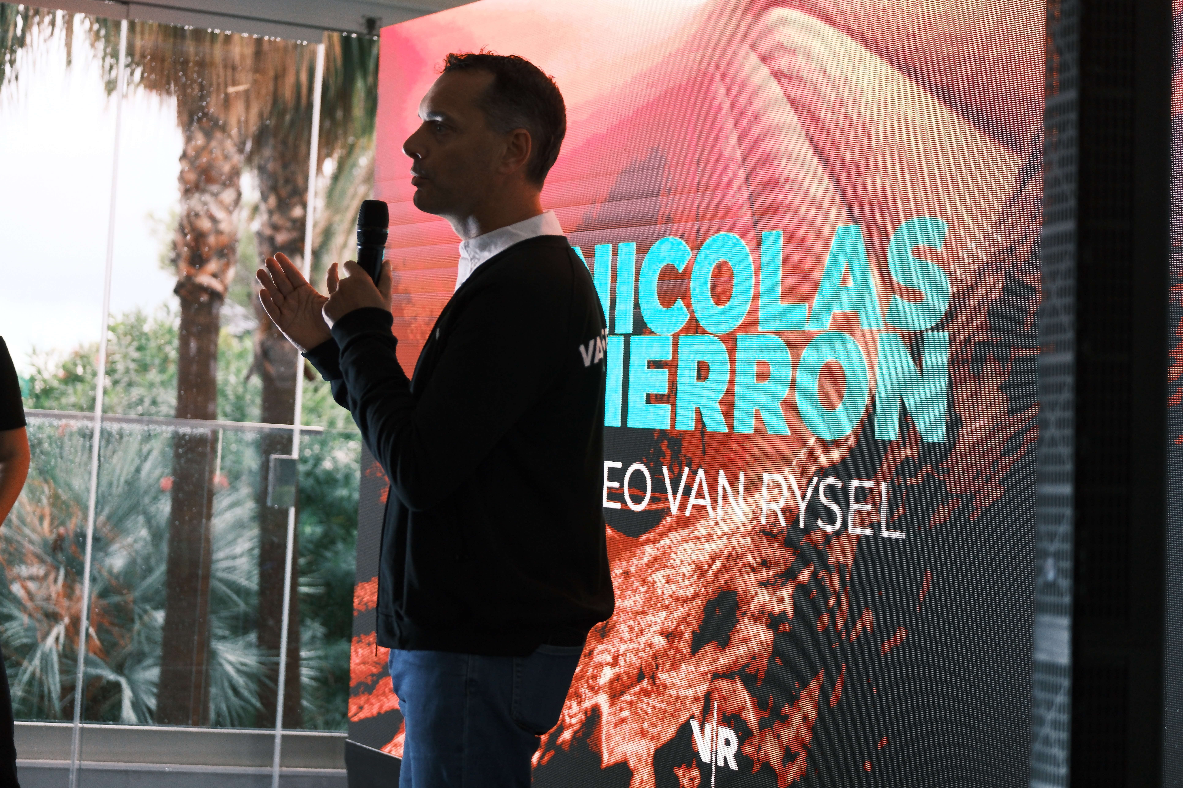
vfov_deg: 18.2
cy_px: 394
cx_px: 592
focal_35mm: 75
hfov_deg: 27.0
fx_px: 2464
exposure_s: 1/500
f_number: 2.8
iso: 1250
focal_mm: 50
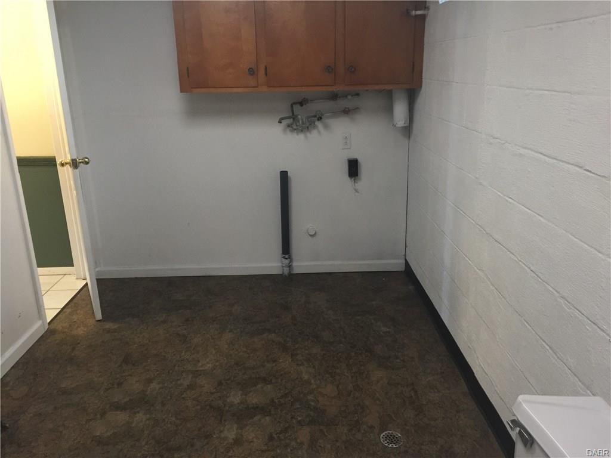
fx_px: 512
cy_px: 229
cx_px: 306
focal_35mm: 29
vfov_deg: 48.2
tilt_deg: -16.2
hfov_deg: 61.7
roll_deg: +1.6
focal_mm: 4.15
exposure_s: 1/10
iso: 125
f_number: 2.2
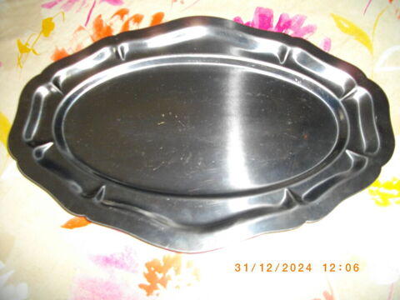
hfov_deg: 56.8
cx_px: 200
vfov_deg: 44.2
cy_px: 150
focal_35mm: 32
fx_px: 370
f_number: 2.9
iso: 200
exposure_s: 1/50
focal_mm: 5.7
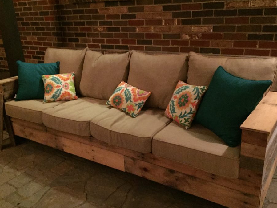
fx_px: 264
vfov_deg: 42.9
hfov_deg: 55.4
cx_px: 138
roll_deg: +2.7
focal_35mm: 33
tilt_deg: -21.8
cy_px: 112
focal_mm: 4.15
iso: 1250
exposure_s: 1/15
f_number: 2.2
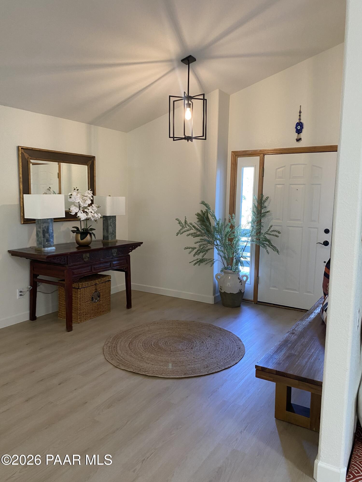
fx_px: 363
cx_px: 181
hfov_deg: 53.1
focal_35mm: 26
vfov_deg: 67.3
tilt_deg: -6.9
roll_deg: -0.7
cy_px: 241
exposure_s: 1/60
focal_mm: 4.25
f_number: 1.8
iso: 160
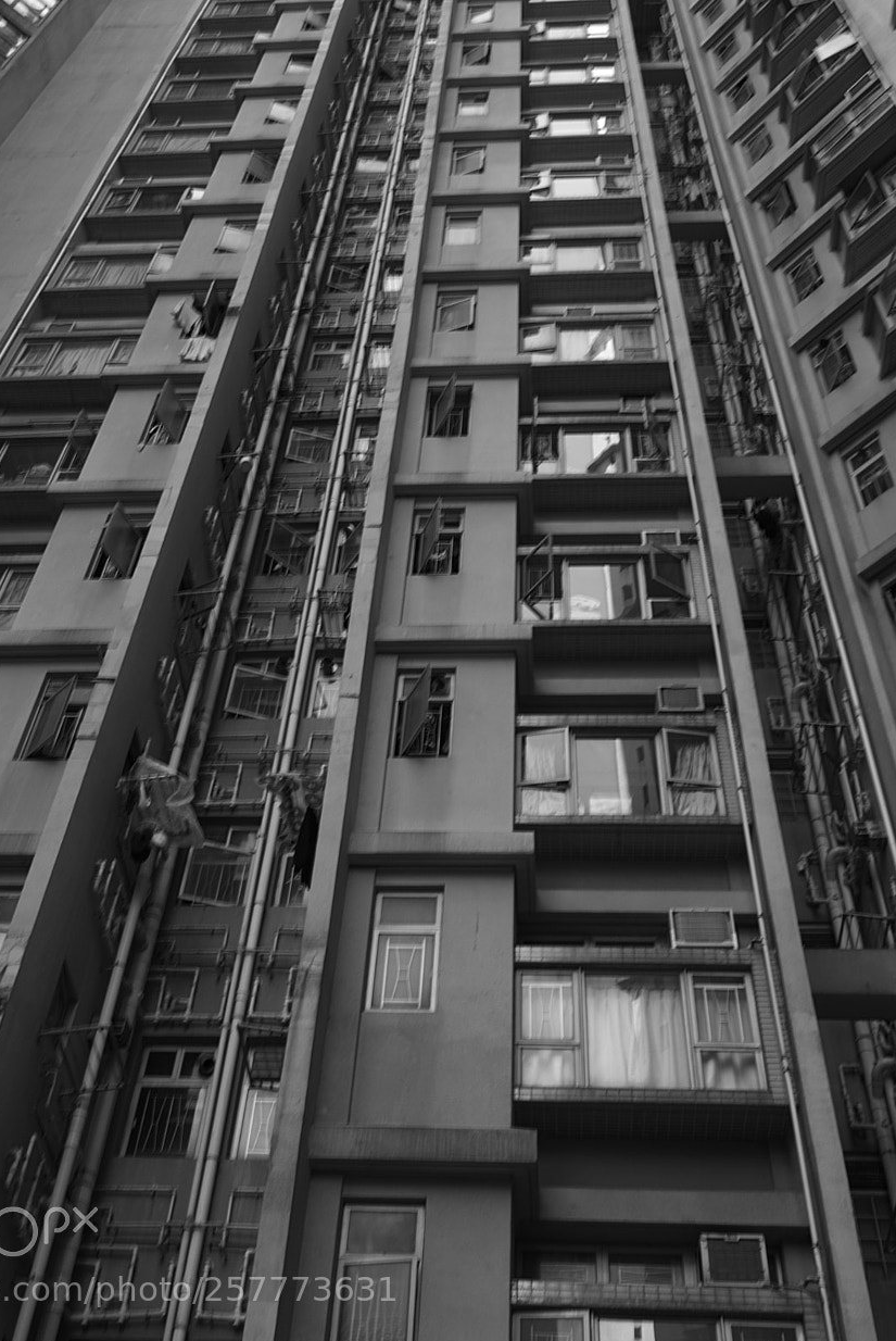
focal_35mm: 35
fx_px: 1304
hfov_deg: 37.9
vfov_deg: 53.8
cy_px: 505
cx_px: 409
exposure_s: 1/20
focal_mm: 18
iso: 125
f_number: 9
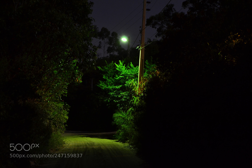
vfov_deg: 16.5
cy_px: 84
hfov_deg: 24.6
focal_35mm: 82
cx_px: 126
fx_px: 577
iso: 800
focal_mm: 55
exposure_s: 6
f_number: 5.6
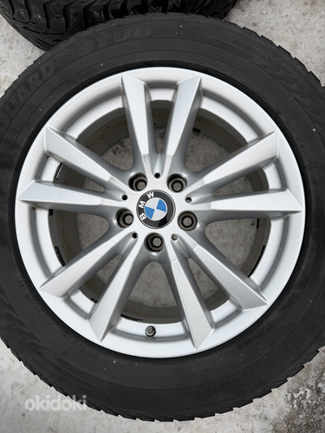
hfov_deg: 56.8
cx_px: 162
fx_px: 300
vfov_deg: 71.6
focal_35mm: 24
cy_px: 216
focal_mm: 6.76
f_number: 1.78
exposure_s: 1/327
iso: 80
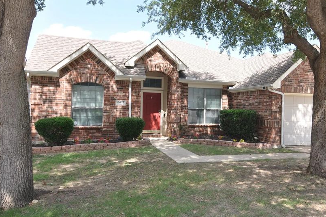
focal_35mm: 29
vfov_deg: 45.3
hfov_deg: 63.6
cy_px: 104
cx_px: 202
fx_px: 259
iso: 200
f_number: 8
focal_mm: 15
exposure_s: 1/200
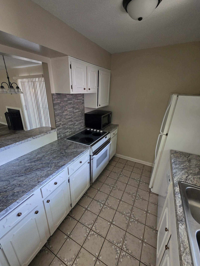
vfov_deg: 102.1
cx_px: 96
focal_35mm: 14
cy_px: 133
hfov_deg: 85.6
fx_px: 108
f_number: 1.9
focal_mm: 2.2
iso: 500
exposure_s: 1/60
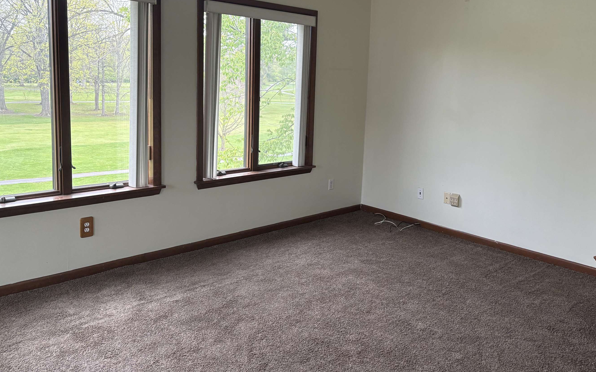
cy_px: 142
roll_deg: -3.8
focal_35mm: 32
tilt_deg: -8.1
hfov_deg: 59.4
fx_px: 520
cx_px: 341
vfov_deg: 39.2
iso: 125
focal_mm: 5.96
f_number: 1.6
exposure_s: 1/60
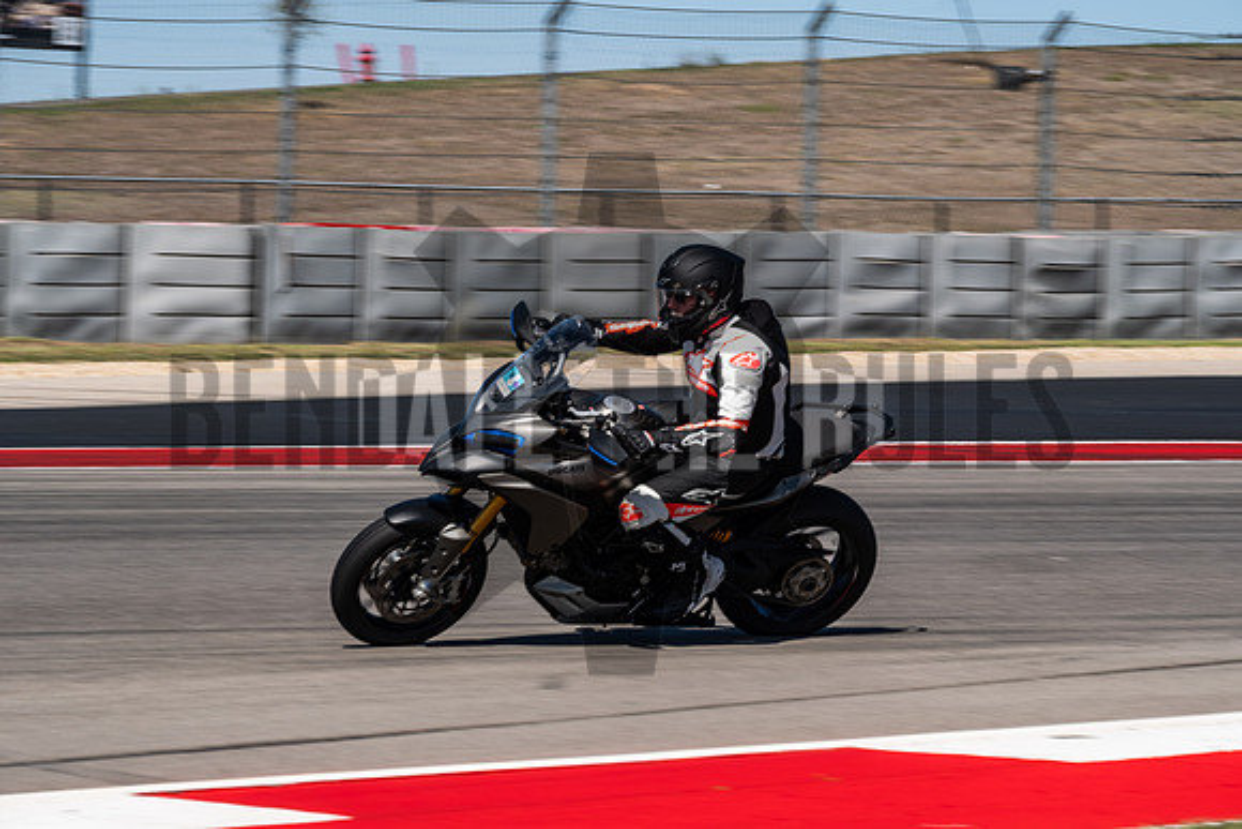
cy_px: 414
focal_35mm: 210
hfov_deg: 9.8
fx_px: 7246
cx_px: 621
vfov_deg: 6.5
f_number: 11
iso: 160
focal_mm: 140
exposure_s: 1/200
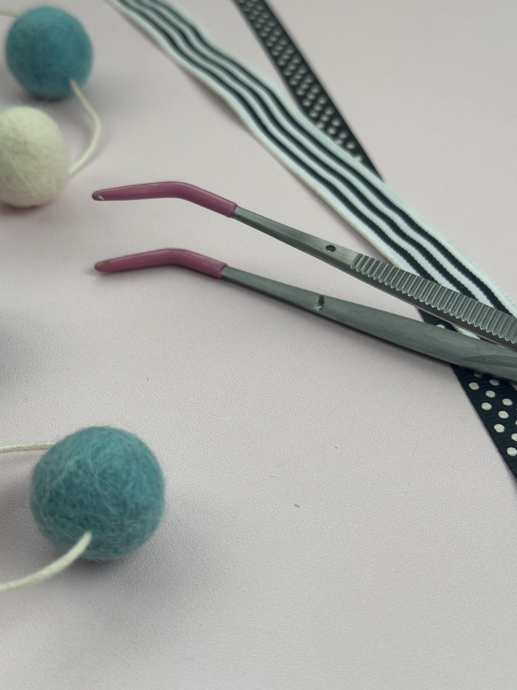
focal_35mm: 48
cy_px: 345
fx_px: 956
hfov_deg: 30.3
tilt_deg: -43.0
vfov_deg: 39.7
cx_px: 258
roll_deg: -1.2
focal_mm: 6.86
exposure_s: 1/121
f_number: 1.78
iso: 64
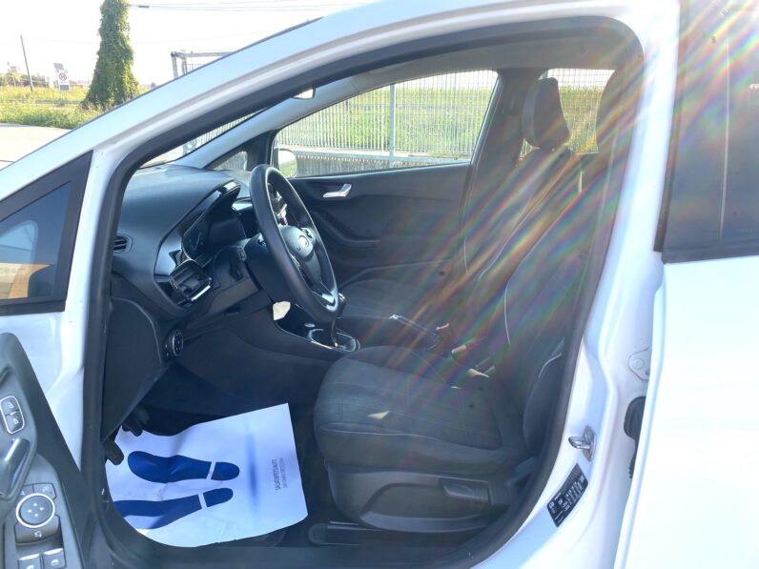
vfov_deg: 53.1
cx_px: 380
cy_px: 284
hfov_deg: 67.3
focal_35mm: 26
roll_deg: -0.8
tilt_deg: -18.2
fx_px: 570
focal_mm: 4.25
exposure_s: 1/536
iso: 32
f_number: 1.8
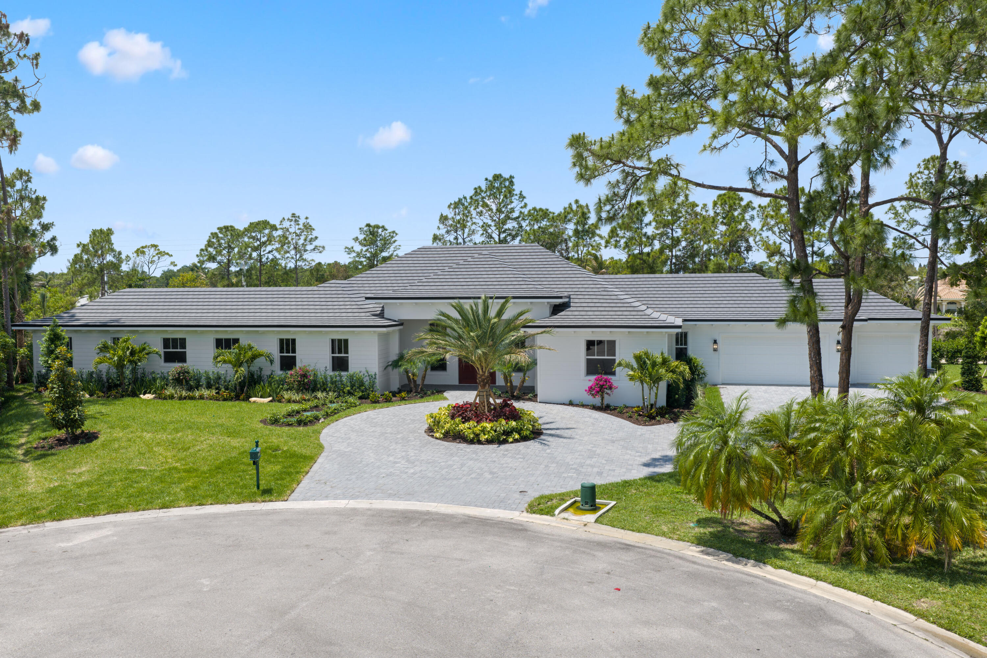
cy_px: 329
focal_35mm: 28
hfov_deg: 65.5
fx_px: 768
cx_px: 494
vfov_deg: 46.4
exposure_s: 1/200
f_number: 5
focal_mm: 14.45
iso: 100
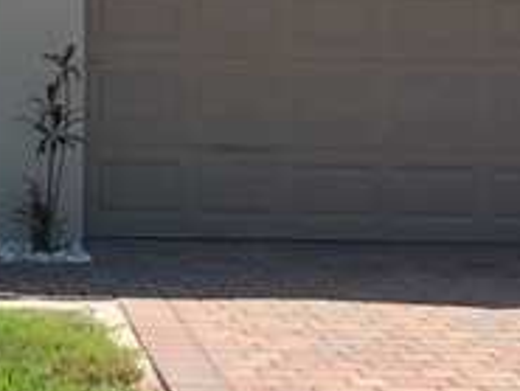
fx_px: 1819
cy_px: -25
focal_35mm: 121
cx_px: 0
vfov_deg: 12.1
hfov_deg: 16.0
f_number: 1.8
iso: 20
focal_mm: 3.99
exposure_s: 1/1600
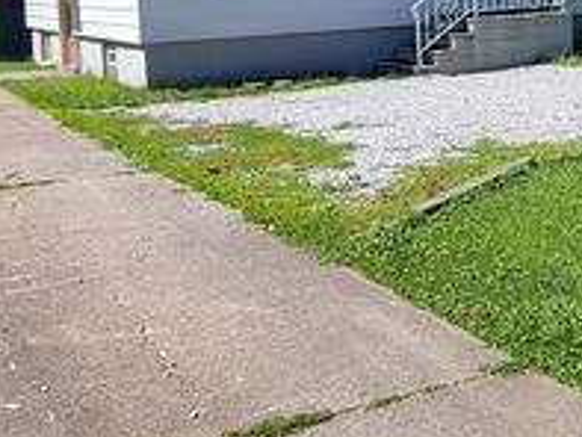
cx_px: 396
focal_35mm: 66
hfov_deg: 29.1
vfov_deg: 21.6
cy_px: 10
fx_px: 1110
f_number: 1.8
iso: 40
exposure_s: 1/1834
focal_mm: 5.4
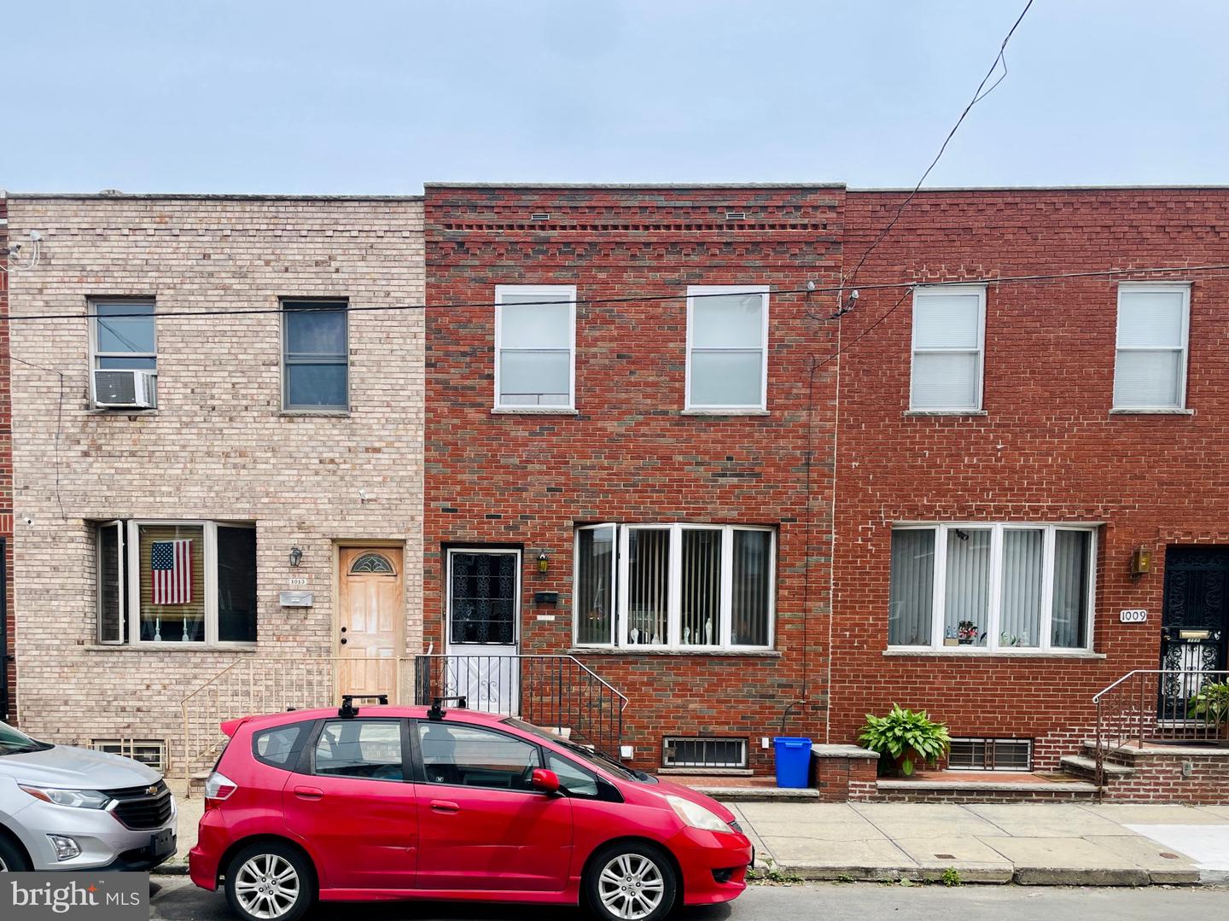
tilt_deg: +4.9
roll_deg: -0.7
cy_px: 460
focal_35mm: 26
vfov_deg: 53.0
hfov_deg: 67.3
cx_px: 614
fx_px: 923
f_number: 1.6
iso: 32
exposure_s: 1/2618
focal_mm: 4.2
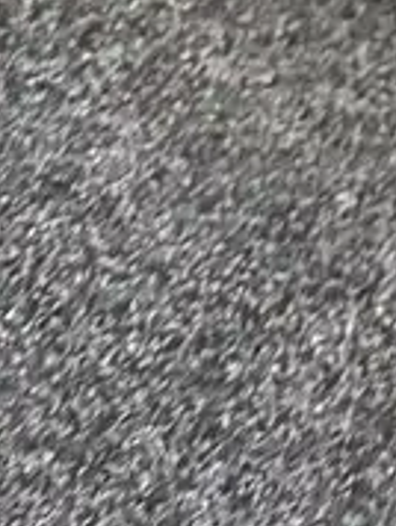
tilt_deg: -34.6
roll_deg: -1.0
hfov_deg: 9.2
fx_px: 2100
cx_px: 1076
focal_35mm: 138
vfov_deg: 10.7
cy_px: -975
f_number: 1.78
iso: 320
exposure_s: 1/50
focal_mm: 6.86
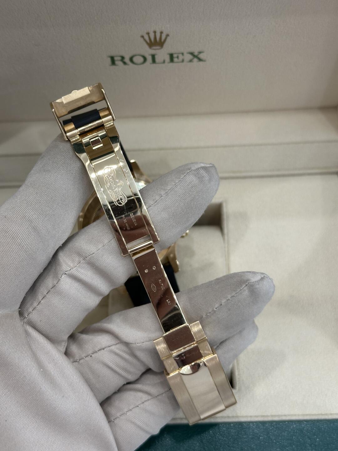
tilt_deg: -70.1
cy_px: 226
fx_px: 625
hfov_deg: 30.3
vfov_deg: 39.7
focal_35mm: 48
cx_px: 169
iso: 40
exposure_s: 1/50
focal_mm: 6.86
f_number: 1.78
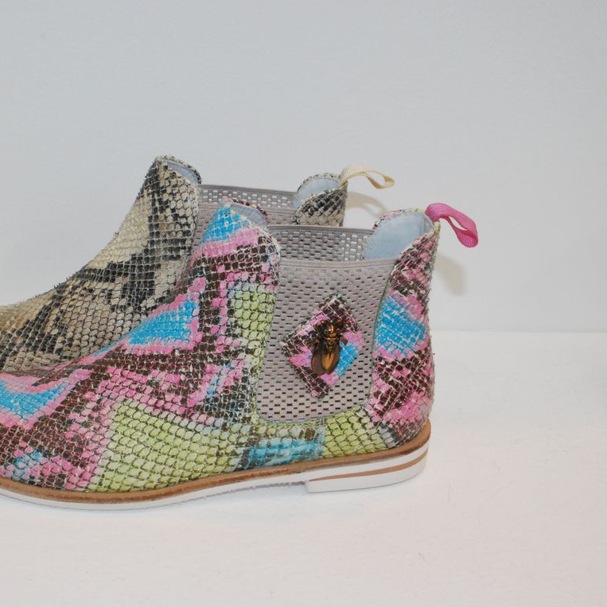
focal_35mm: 44
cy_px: 315
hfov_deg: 37.9
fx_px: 873
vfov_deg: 38.3
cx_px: 199
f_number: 13
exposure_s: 1/200
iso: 1600
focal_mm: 22
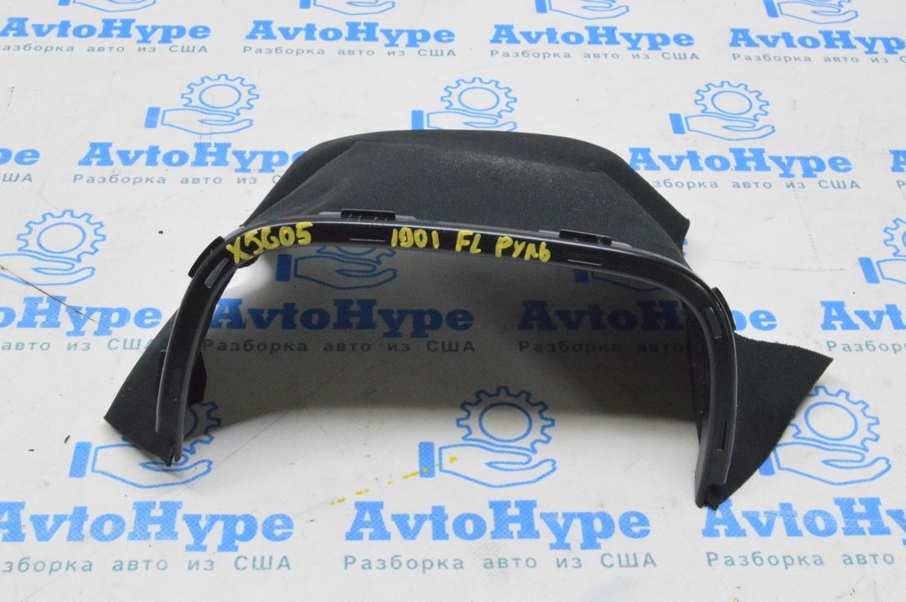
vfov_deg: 25.7
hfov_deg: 37.9
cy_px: 301
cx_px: 453
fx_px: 1320
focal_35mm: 52
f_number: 20
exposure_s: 1/20
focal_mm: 35
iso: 6400
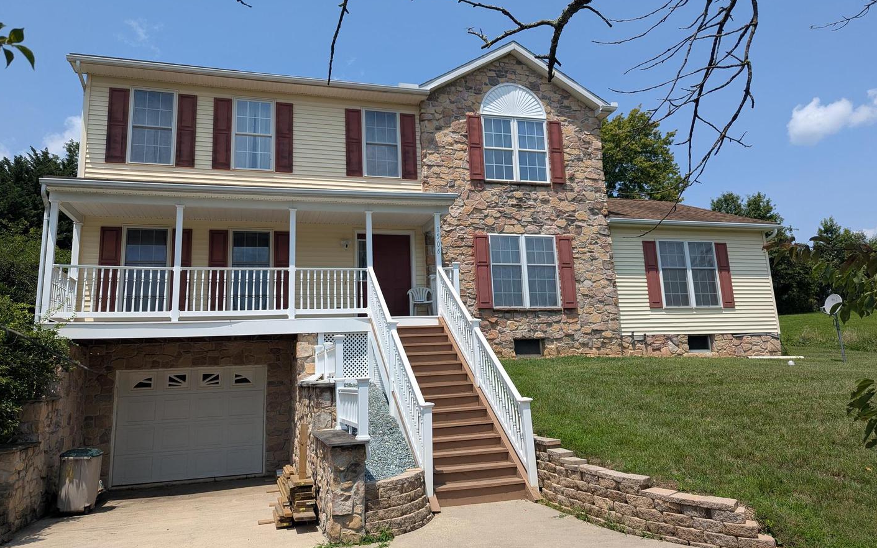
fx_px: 621
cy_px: 250
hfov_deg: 70.4
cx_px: 441
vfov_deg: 47.5
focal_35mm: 26
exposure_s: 1/2976
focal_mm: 6.81
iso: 40
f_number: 1.85
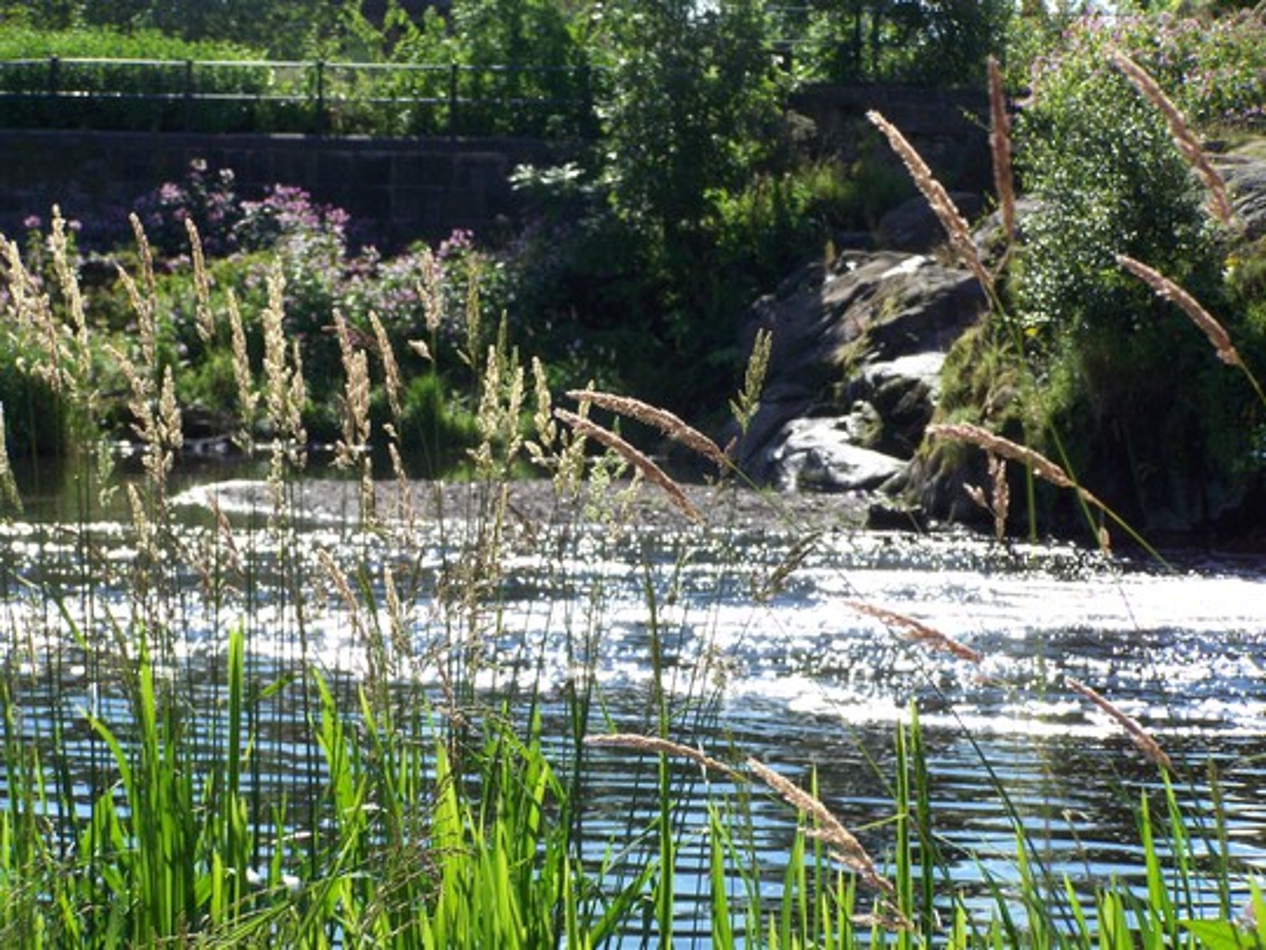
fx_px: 4681
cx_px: 633
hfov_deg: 15.4
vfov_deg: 11.6
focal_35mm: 128
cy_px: 475
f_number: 4.5
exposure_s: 1/800
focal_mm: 21.2
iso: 160
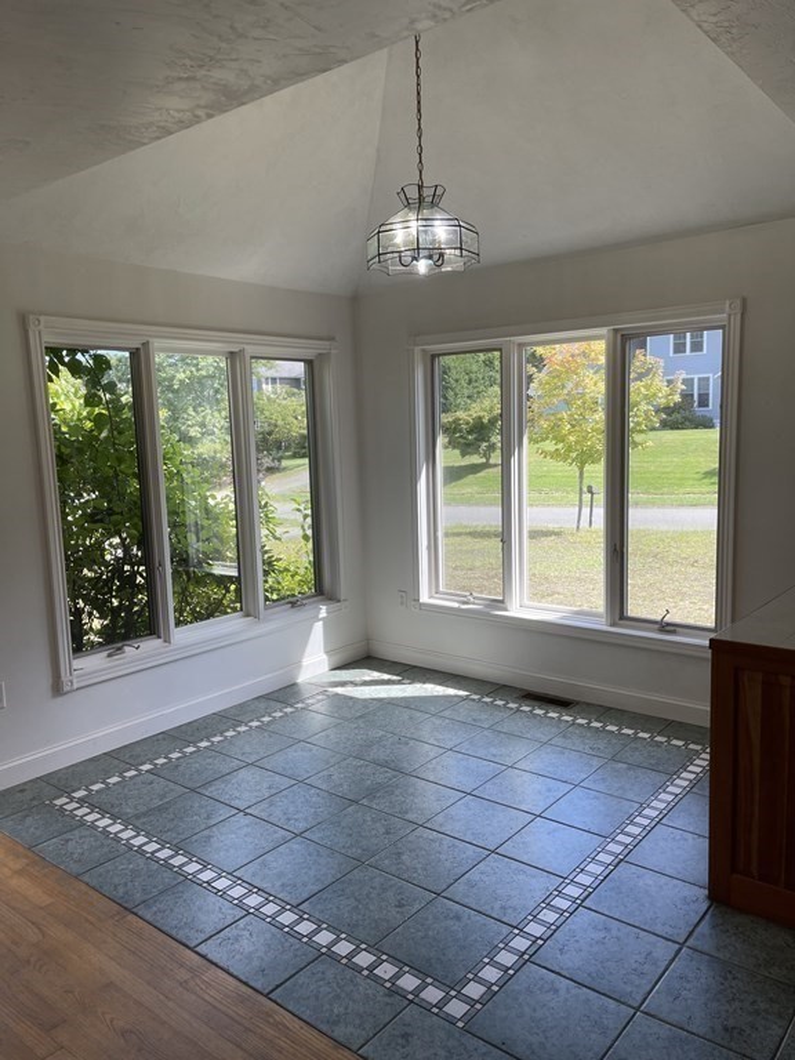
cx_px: 398
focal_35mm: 26
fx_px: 796
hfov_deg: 53.1
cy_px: 530
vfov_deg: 67.3
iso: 32
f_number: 1.6
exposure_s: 1/294
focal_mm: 5.1
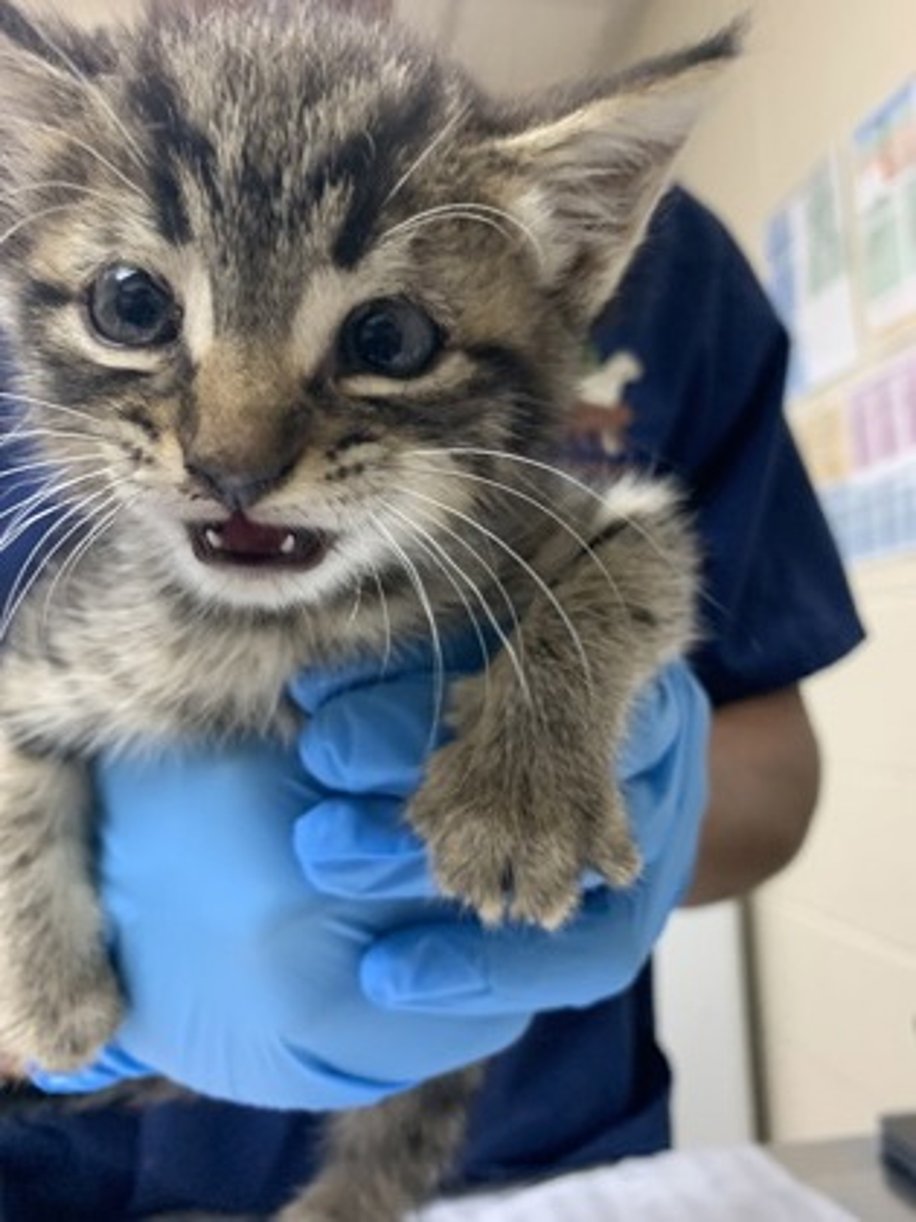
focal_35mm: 26
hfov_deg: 53.1
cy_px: 611
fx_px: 917
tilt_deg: +3.8
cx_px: 458
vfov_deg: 67.3
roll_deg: +3.5
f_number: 1.8
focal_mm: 4.25
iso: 250
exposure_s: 1/60
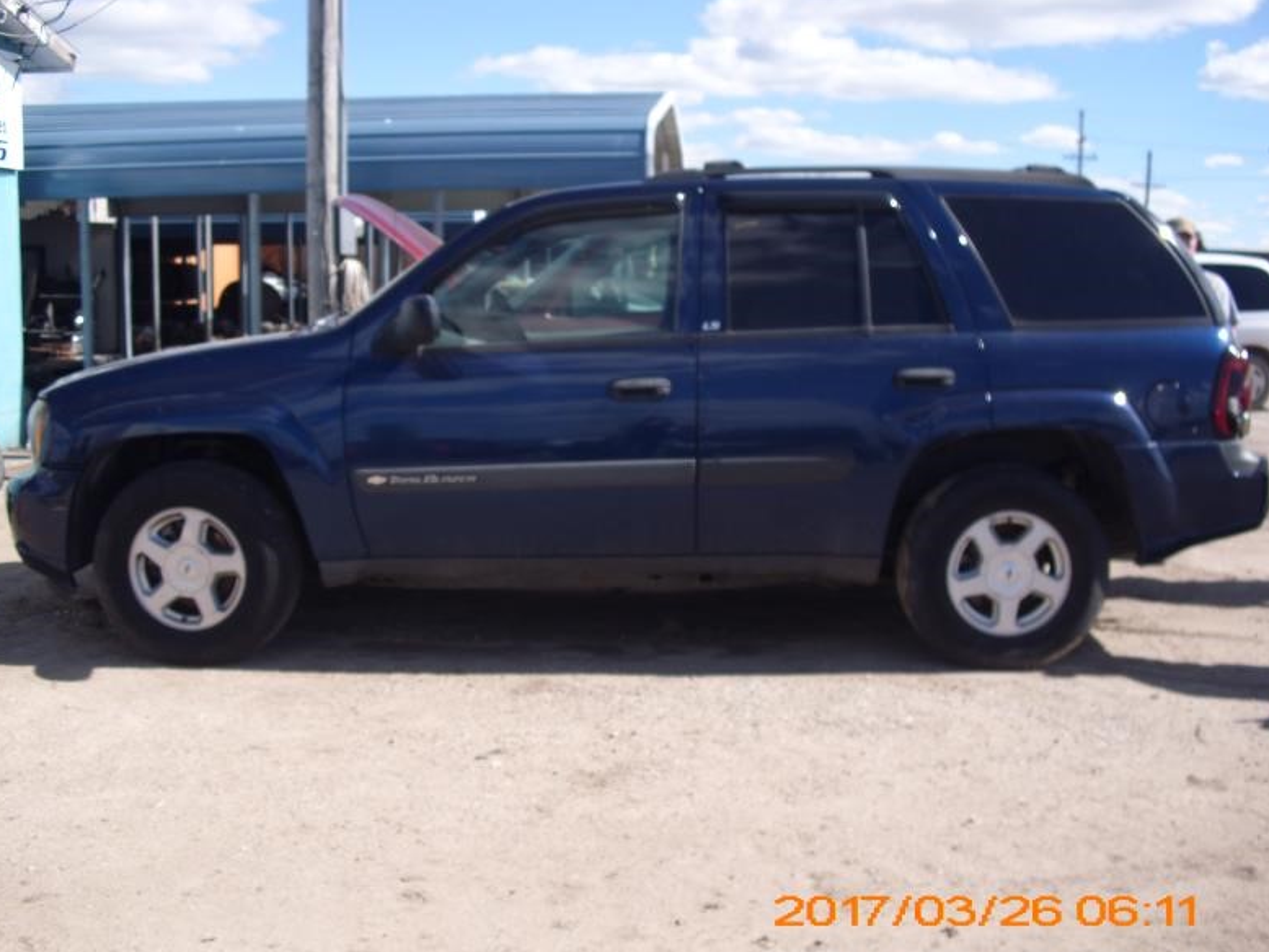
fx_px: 1357
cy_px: 476
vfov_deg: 38.7
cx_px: 631
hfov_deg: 50.1
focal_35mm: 37
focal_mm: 6.3
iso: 80
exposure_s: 1/125
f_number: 7.8
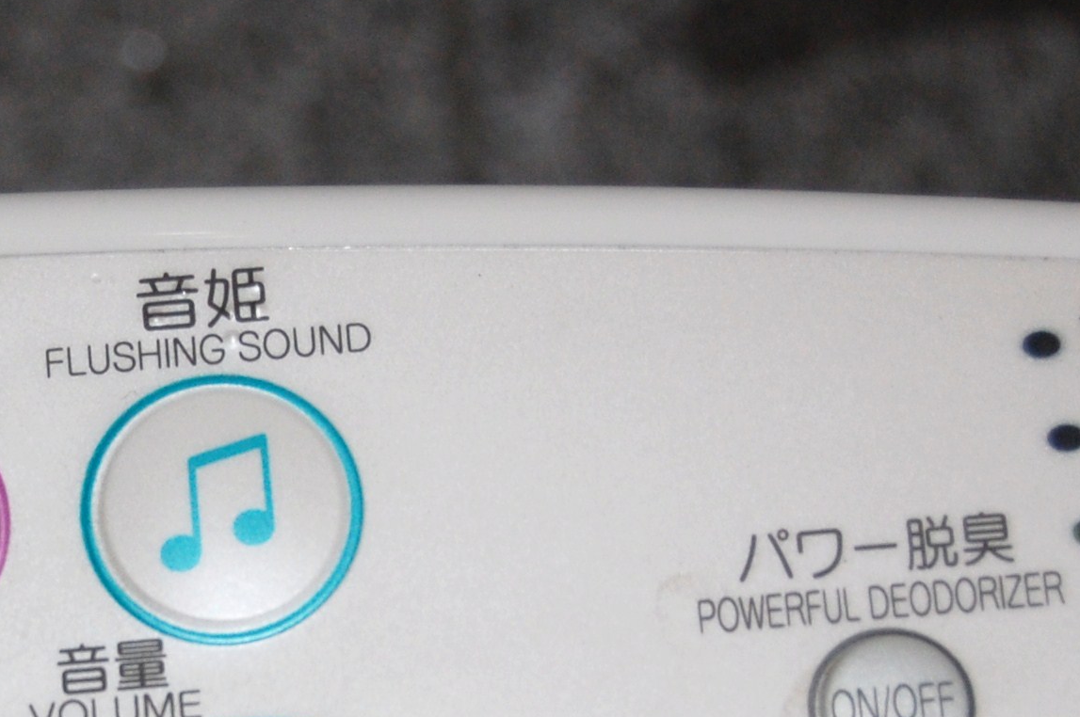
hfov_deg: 11.3
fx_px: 5424
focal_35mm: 181
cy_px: 597
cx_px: 13
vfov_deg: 7.6
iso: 400
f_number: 5.3
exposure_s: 1/60
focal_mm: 46
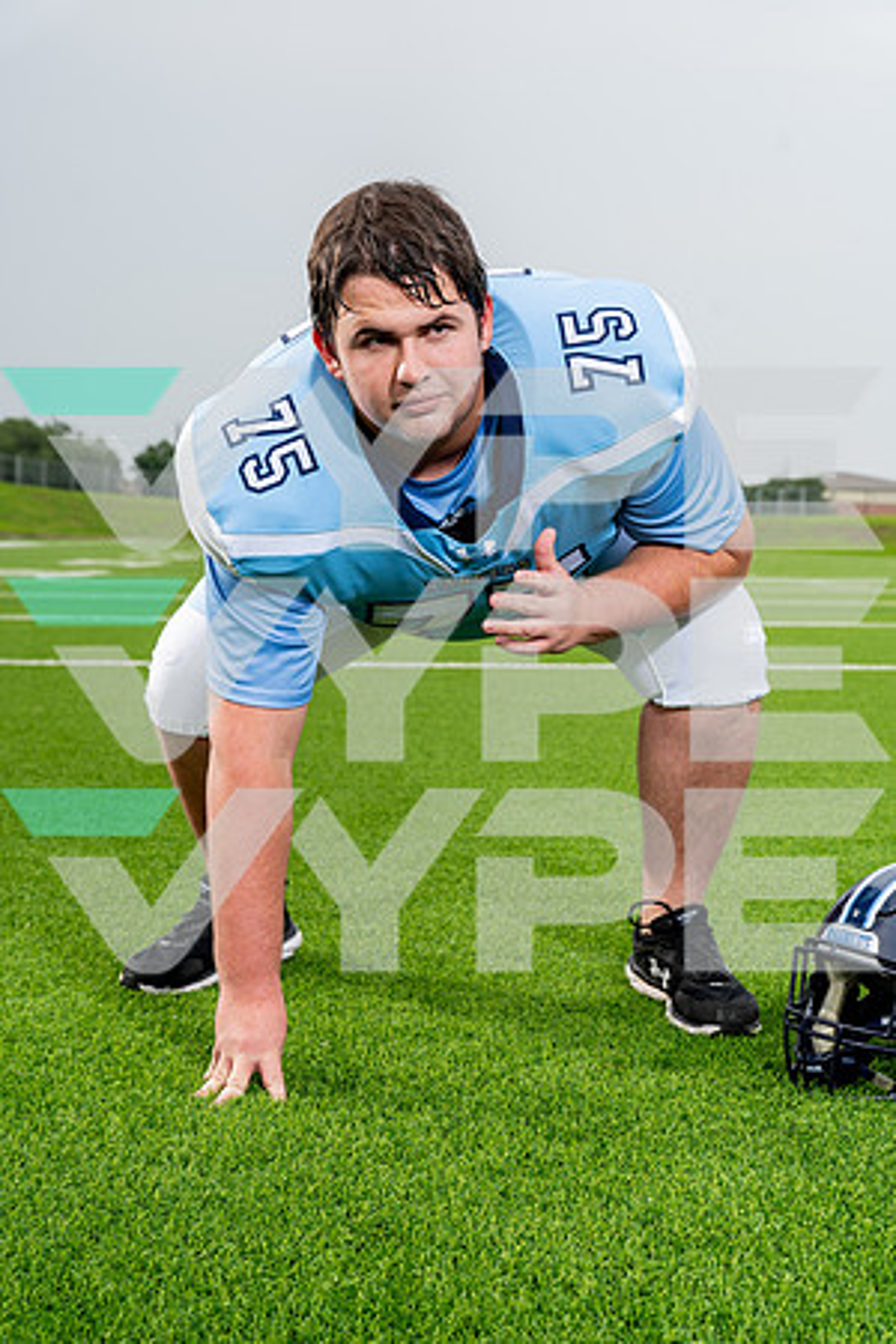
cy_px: 672
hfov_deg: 26.0
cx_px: 448
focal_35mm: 52
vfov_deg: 38.2
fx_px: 1941
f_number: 6.3
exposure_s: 1/250
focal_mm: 52
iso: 160
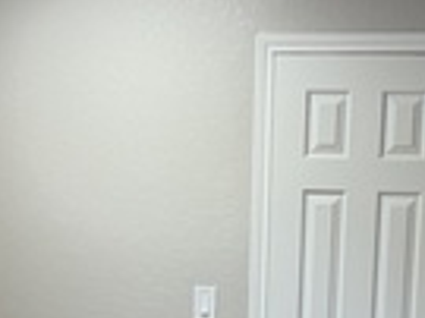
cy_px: 497
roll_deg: -1.6
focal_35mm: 114
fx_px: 1398
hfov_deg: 17.3
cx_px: 239
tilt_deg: -13.0
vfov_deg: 12.3
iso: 200
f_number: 1.78
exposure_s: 1/121
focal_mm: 6.76
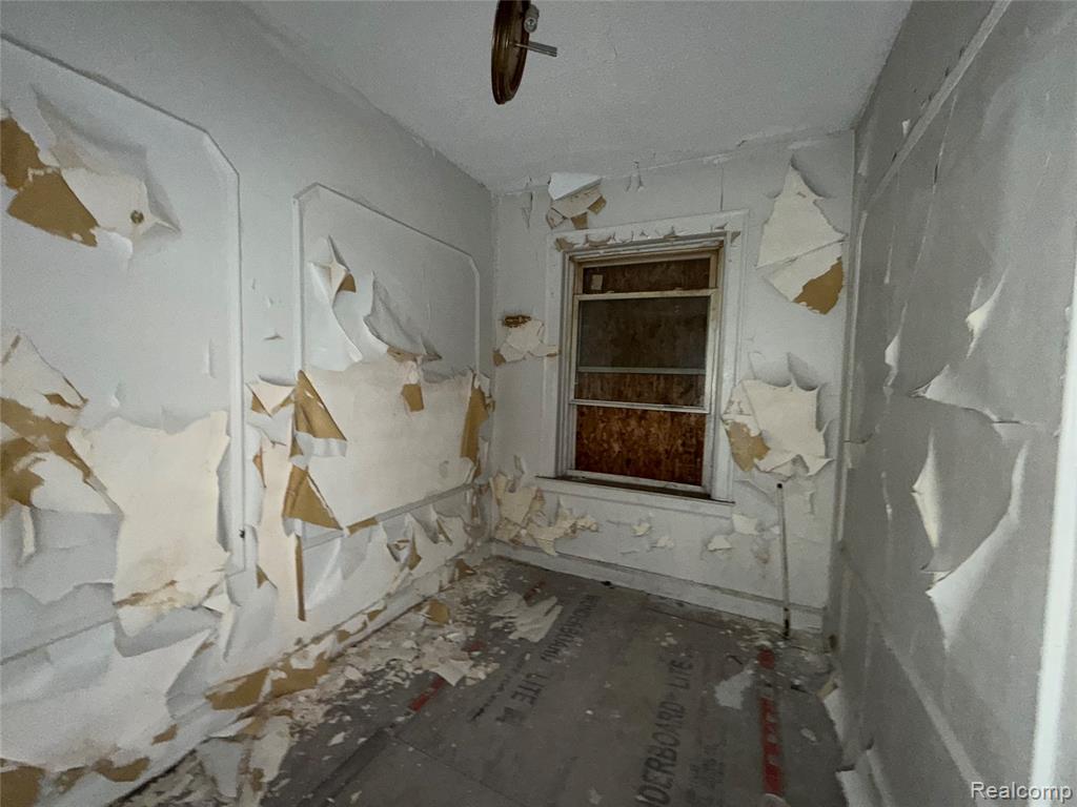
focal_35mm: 14
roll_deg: -2.7
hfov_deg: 102.1
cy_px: 404
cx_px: 538
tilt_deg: -4.3
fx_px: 436
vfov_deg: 85.7
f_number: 2.2
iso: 250
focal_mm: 2.22
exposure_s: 1/25
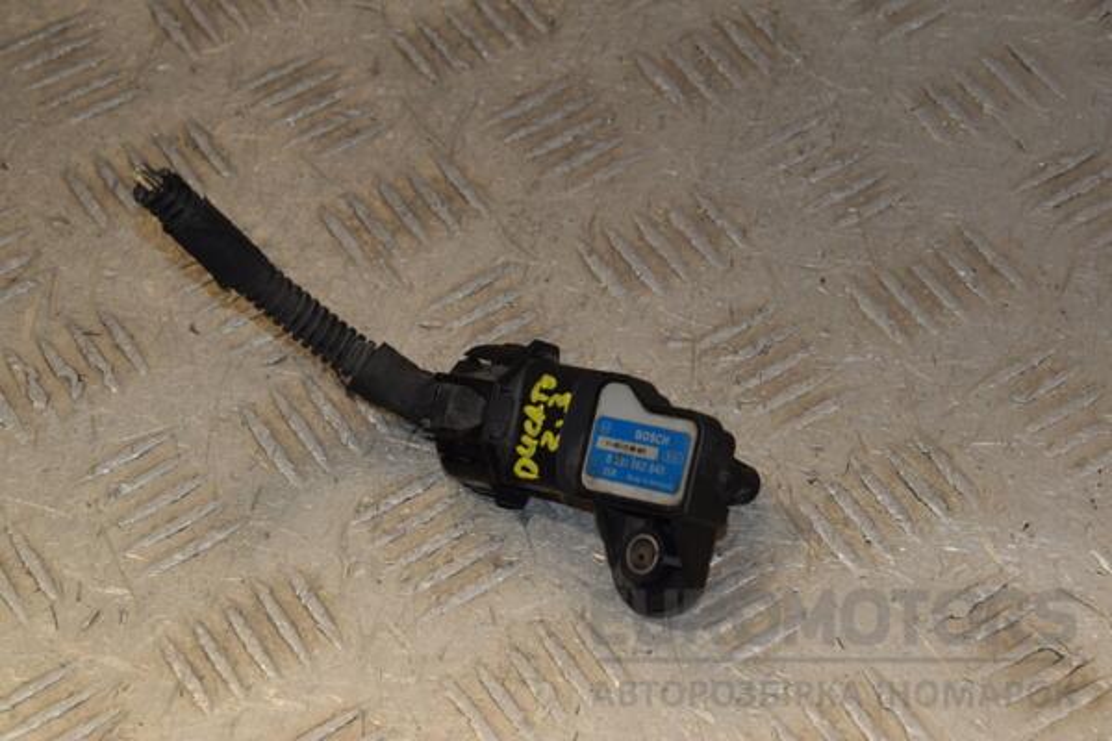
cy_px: 370
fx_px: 3243
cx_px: 556
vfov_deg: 13.0
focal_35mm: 105
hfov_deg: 19.5
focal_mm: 70
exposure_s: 1/200
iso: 800
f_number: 9
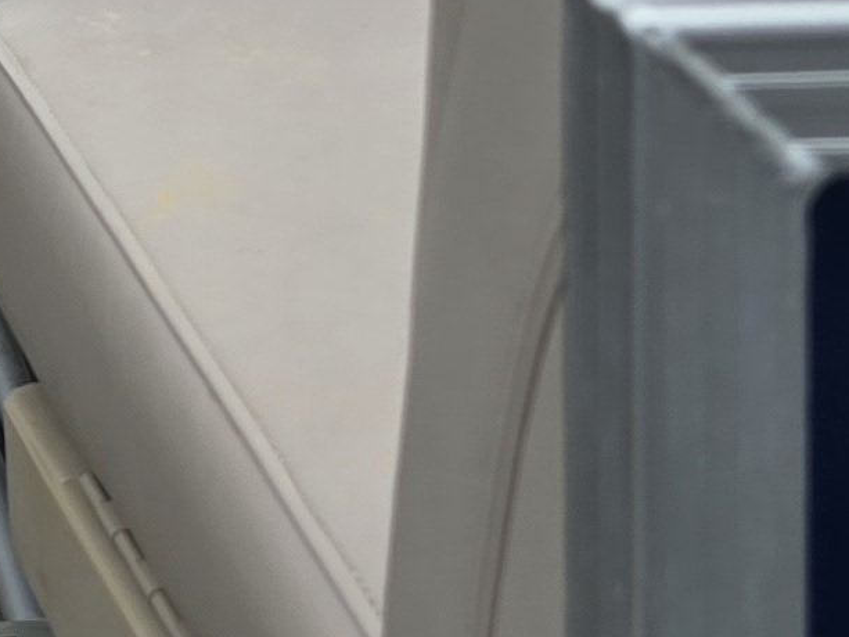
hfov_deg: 11.3
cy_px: -928
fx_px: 3680
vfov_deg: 8.9
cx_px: -1105
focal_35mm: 150
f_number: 1.7
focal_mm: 6.3
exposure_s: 1/722
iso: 12
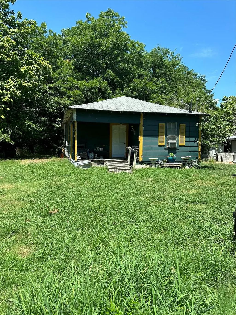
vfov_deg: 71.6
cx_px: 118
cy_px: 158
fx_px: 218
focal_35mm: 24
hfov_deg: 56.8
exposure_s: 1/555
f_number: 1.78
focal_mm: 6.86
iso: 80
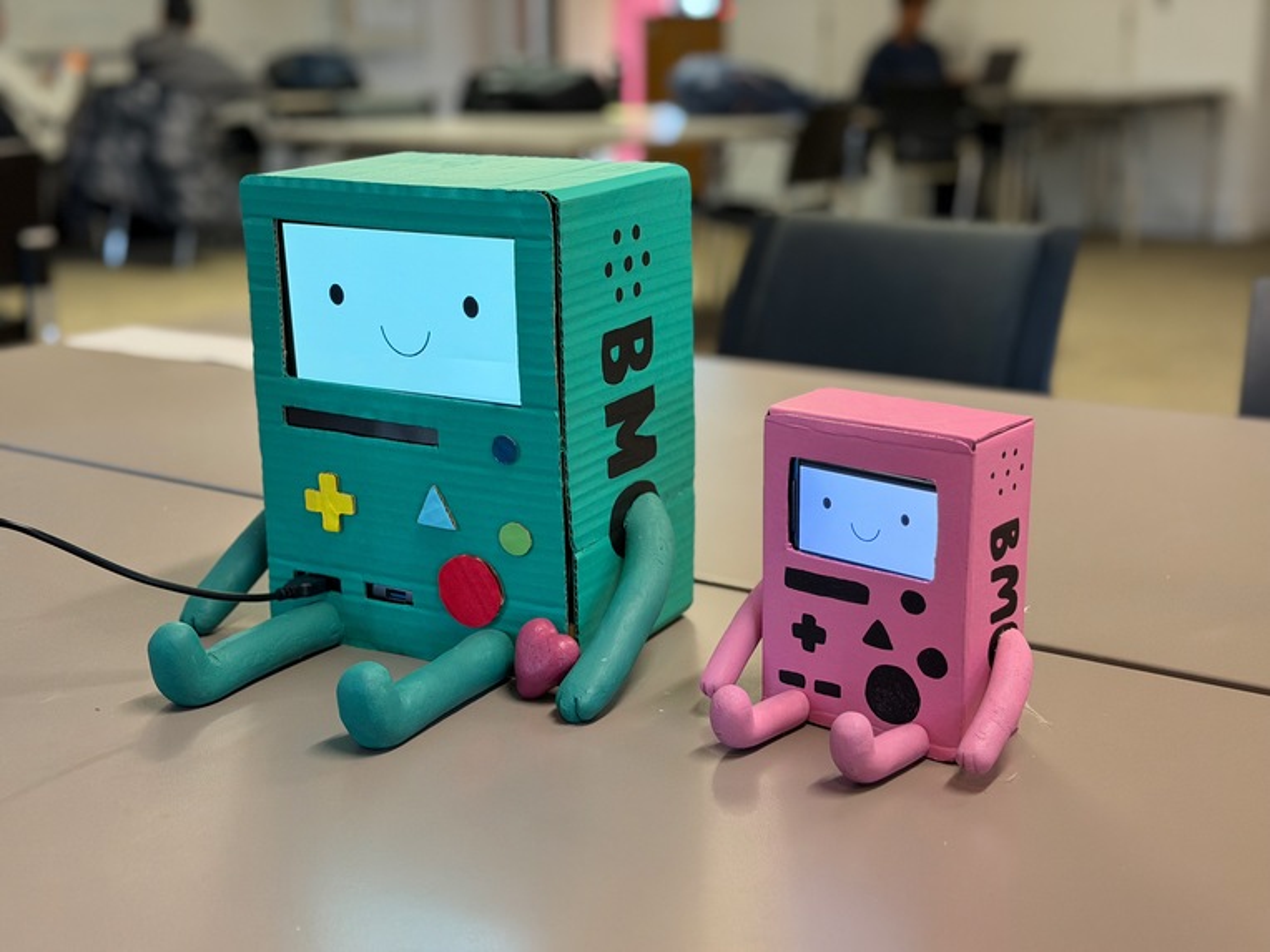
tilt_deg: -14.5
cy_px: 476
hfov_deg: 39.7
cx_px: 635
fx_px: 1761
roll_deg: +0.2
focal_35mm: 48
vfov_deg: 30.3
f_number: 1.78
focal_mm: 6.76
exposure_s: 1/33
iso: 250
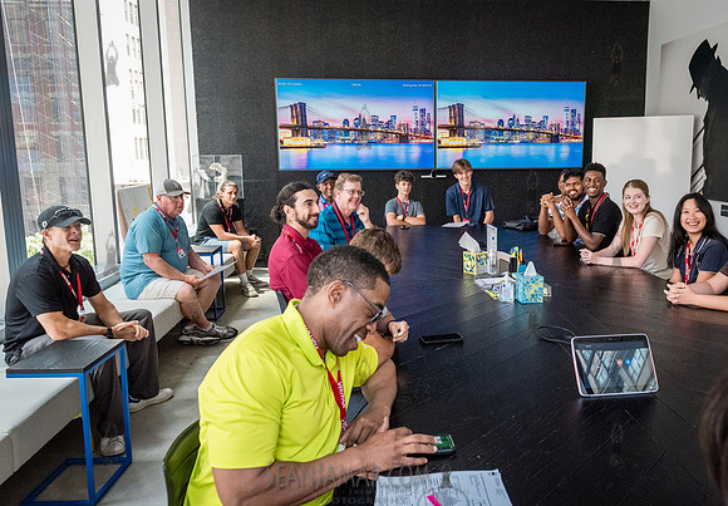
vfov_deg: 45.9
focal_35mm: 29
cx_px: 435
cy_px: 241
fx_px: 596
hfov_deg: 62.3
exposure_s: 1/800
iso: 6400
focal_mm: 24
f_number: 4.5
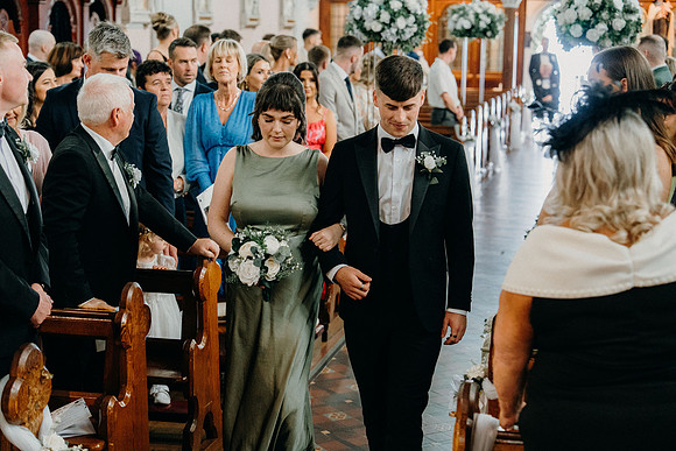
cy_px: 226
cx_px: 338
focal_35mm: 67
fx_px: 1258
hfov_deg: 30.1
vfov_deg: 20.3
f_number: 3.5
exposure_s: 1/160
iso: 5000
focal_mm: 67
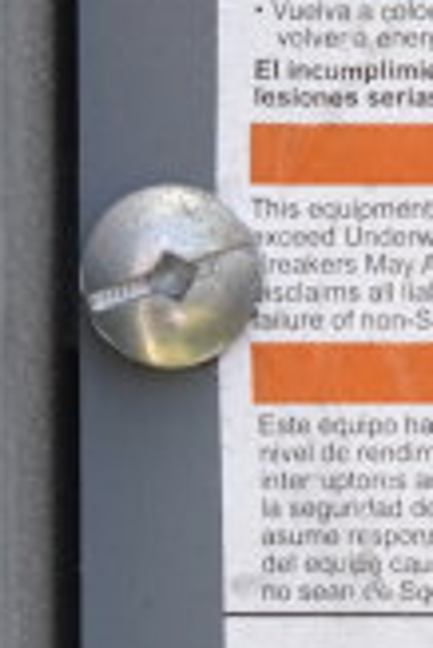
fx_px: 8350
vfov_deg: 4.4
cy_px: -594
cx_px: 636
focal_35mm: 464
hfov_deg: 3.0
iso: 200
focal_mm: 55
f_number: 5.6
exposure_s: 1/100
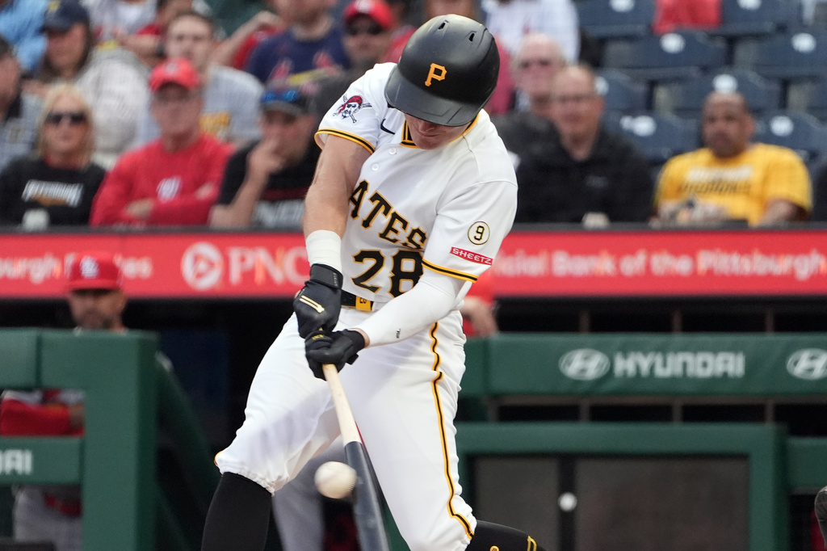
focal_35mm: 397
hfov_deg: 5.2
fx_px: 9117
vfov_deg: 3.5
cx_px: 414
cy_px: 276
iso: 4000
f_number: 5.6
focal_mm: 397
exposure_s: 1/2000
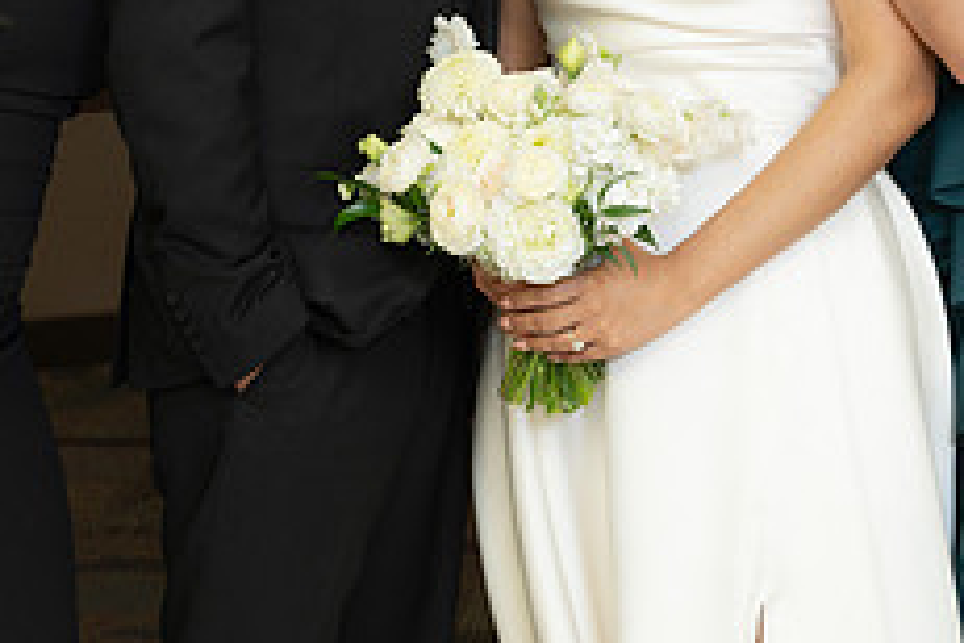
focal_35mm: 128
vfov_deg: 10.7
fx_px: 3427
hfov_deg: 16.0
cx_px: 609
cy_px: 61
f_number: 4
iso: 250
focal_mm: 51
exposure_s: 1/50
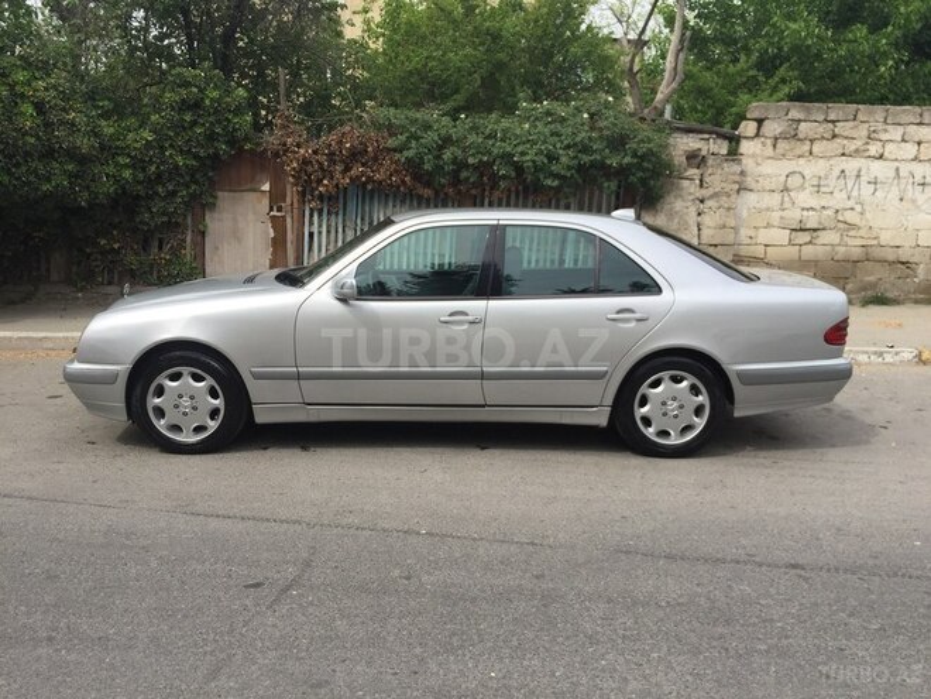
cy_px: 350
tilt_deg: -8.3
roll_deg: -1.3
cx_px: 466
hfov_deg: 61.7
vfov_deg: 48.2
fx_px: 780
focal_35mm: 29
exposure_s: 1/1464
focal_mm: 4.15
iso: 32
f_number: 2.2
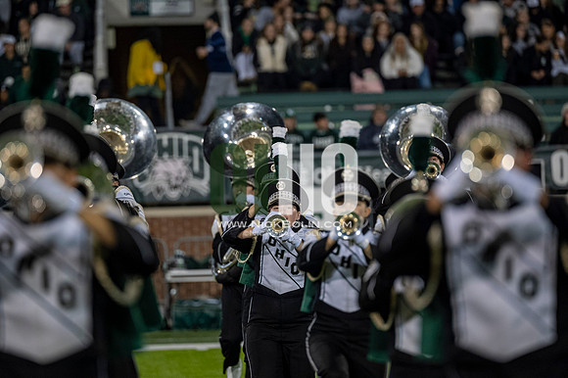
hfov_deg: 6.9
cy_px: 189
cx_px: 284
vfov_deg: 4.6
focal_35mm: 300
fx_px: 4730
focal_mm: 200
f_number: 2.8
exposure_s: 1/500
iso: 500
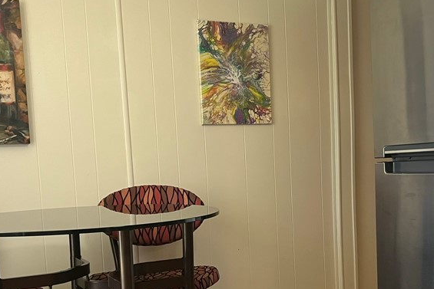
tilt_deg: -5.7
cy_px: 212
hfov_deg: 40.3
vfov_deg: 27.2
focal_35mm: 49
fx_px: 591
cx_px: 225
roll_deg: +3.2
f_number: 1.6
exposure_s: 1/84
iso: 125
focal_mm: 5.1
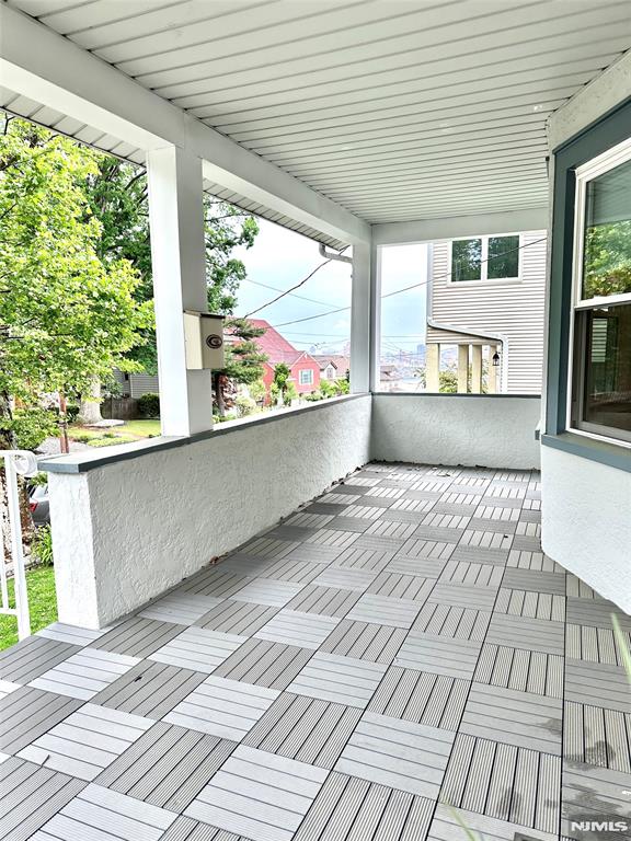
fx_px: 583
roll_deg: +1.0
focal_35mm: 24
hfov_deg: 56.8
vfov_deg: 71.6
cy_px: 420
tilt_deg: -6.7
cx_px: 316
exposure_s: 1/494
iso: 80
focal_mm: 6.86
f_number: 1.78
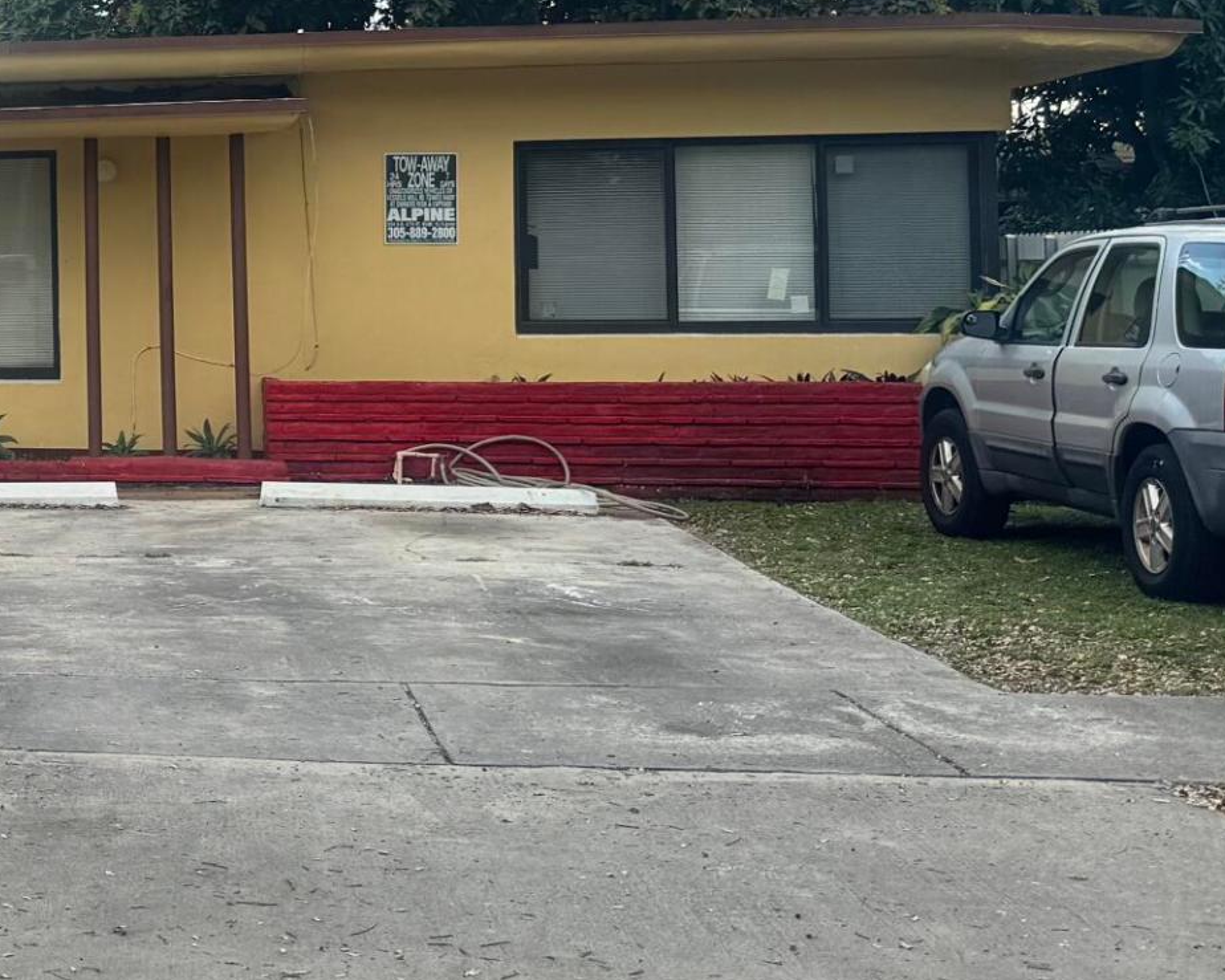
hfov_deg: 22.0
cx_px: -561
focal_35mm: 73
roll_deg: +0.9
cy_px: 192
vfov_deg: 20.7
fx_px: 2646
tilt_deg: +0.6
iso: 80
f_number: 1.78
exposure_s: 1/1818
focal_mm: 6.86
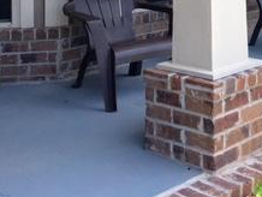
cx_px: 248
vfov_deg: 16.1
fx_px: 644
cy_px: -84
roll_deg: +0.4
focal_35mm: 85
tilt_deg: +0.7
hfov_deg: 22.3
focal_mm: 4.15
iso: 25
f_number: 2.2
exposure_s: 1/390
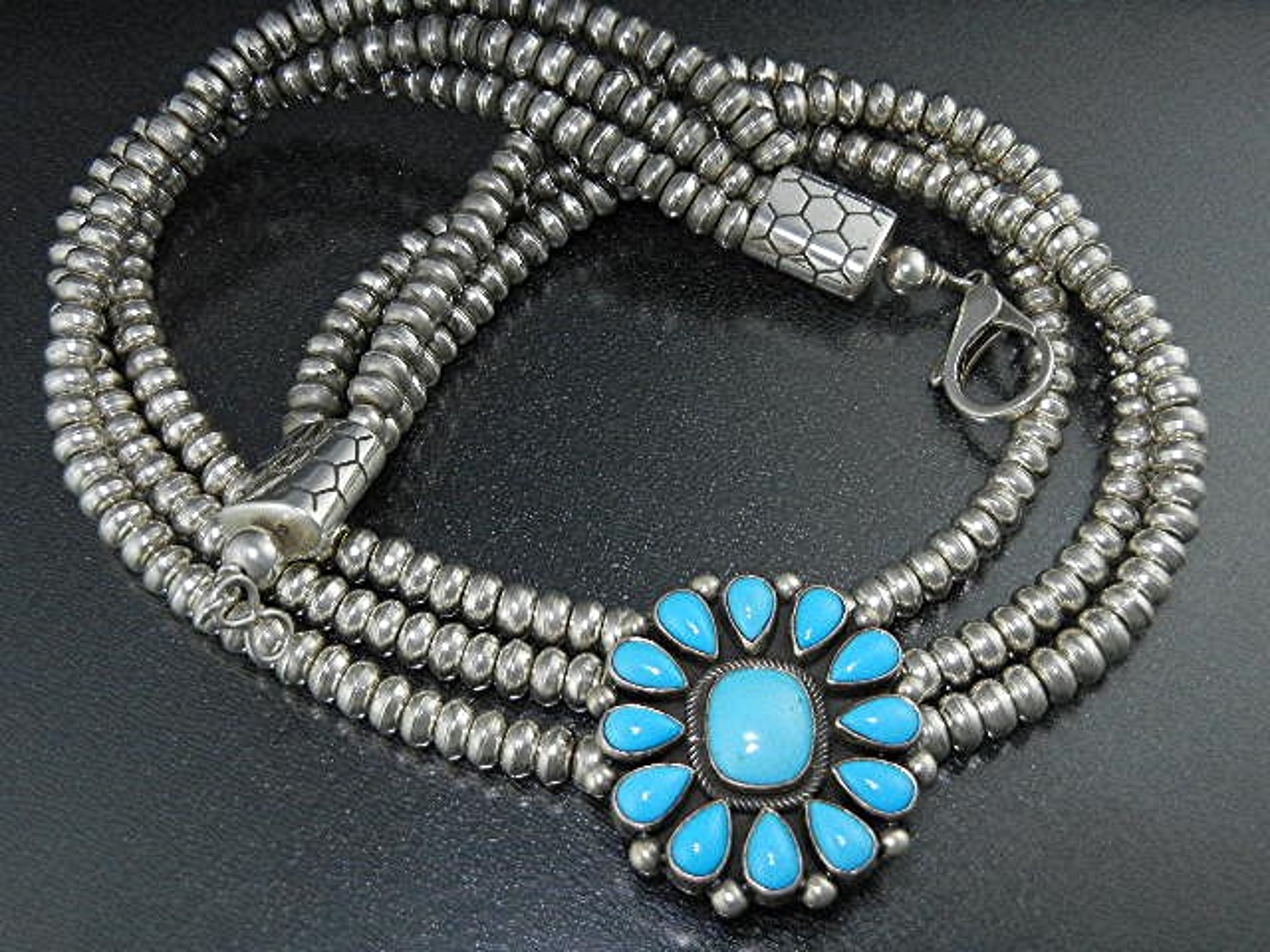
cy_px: 476
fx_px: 1651
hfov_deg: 42.1
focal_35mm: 45
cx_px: 635
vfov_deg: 32.2
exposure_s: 1/30
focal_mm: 8.1
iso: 800
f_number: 7.6
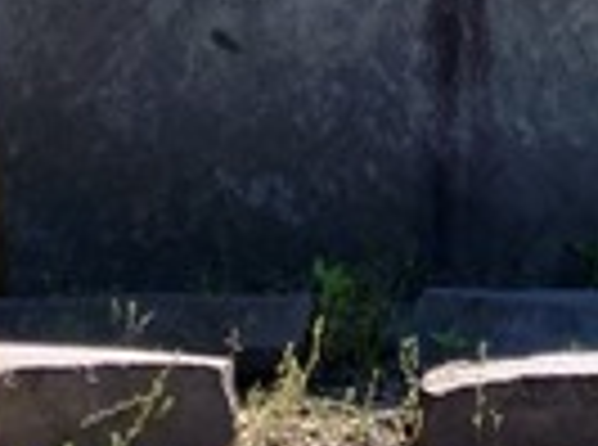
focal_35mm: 152
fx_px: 2619
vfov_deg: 9.0
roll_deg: -1.4
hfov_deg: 11.9
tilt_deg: +12.9
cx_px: 1120
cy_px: -505
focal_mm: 3.99
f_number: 1.8
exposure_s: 1/2288
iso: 20
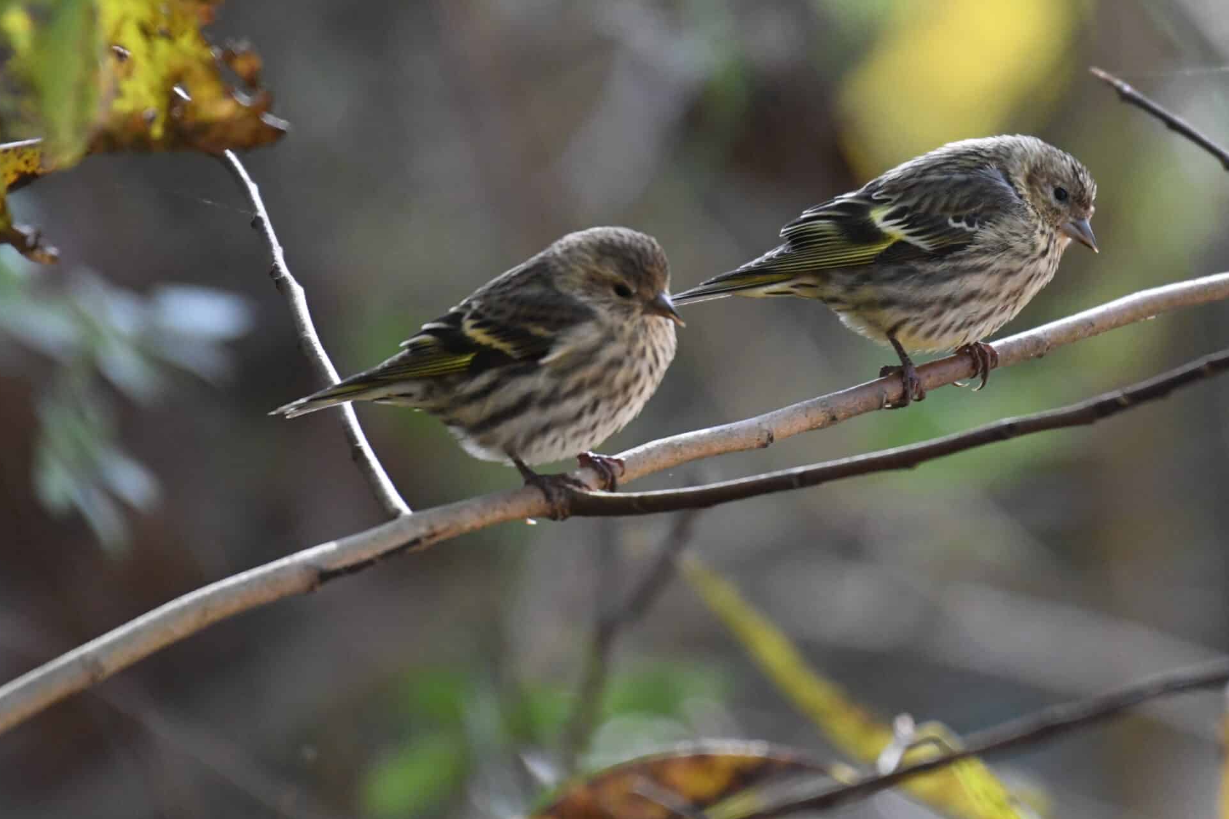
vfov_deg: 1.4
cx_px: 786
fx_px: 33997
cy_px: 278
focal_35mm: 996
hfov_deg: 2.1
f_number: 5.6
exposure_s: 1/800
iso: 3200
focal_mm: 500
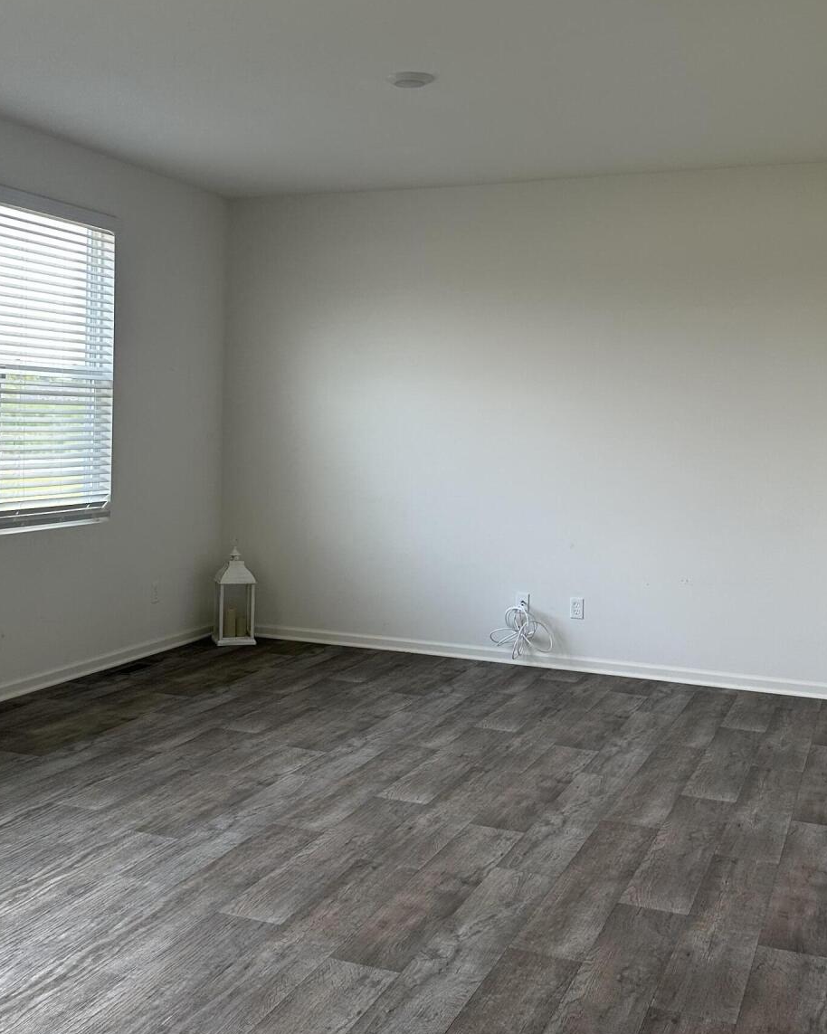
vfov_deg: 44.7
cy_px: 445
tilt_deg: -4.2
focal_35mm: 41
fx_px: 1255
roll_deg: -2.5
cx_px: 337
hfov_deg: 36.4
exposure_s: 1/121
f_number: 1.78
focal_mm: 6.86
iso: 200
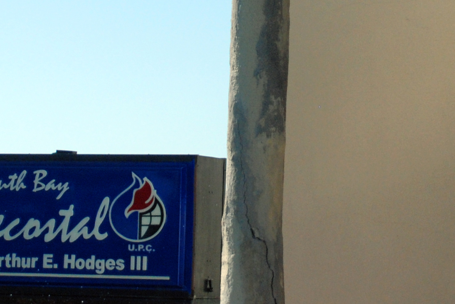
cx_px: 279
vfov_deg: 6.7
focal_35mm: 204
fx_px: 2581
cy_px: -19
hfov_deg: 10.1
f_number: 4.5
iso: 400
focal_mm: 38
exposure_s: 1/2500
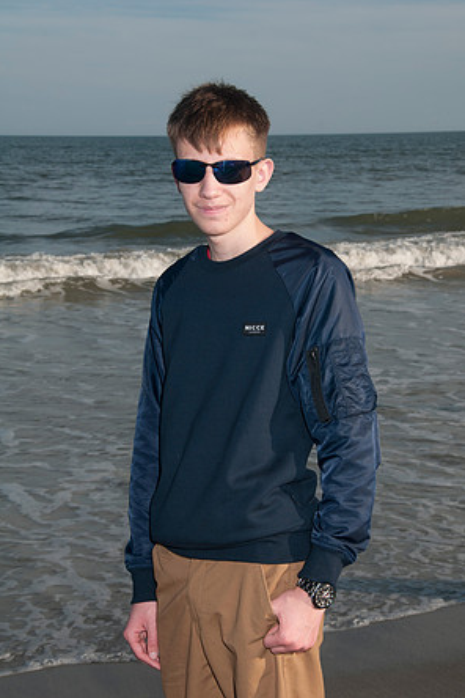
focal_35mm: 76
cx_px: 232
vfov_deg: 26.7
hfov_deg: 17.9
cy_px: 352
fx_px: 1472
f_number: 11
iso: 100
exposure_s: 1/250
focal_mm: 50
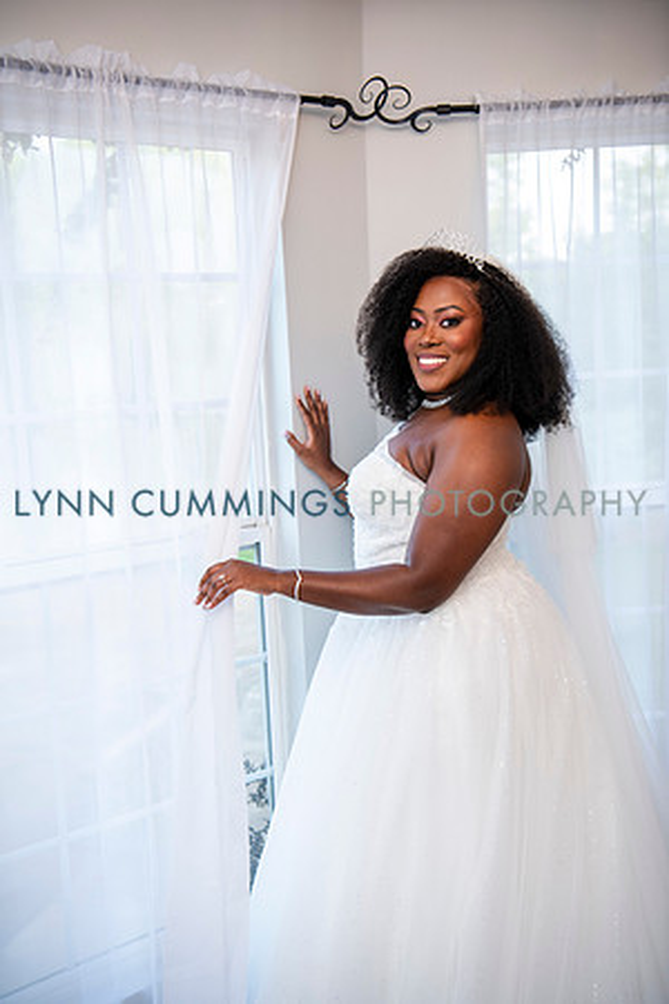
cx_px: 334
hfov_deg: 30.5
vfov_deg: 44.5
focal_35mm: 44
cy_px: 502
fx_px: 1226
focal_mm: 44
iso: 640
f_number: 3.5
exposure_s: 1/200
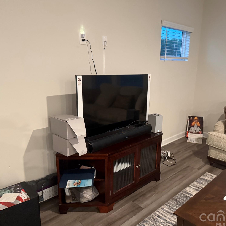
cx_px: 136
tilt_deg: -13.8
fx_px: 214
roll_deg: -1.5
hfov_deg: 55.2
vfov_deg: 55.6
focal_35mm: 29
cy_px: 113
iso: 800
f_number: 1.78
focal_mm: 6.76
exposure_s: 1/60
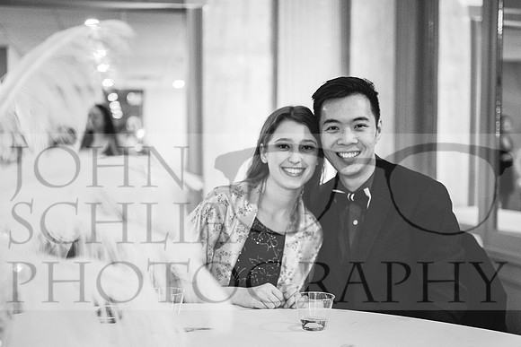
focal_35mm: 45
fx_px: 653
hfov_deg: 43.5
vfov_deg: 29.7
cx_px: 261
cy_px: 222
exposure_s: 1/50
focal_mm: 35
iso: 2000
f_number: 1.4
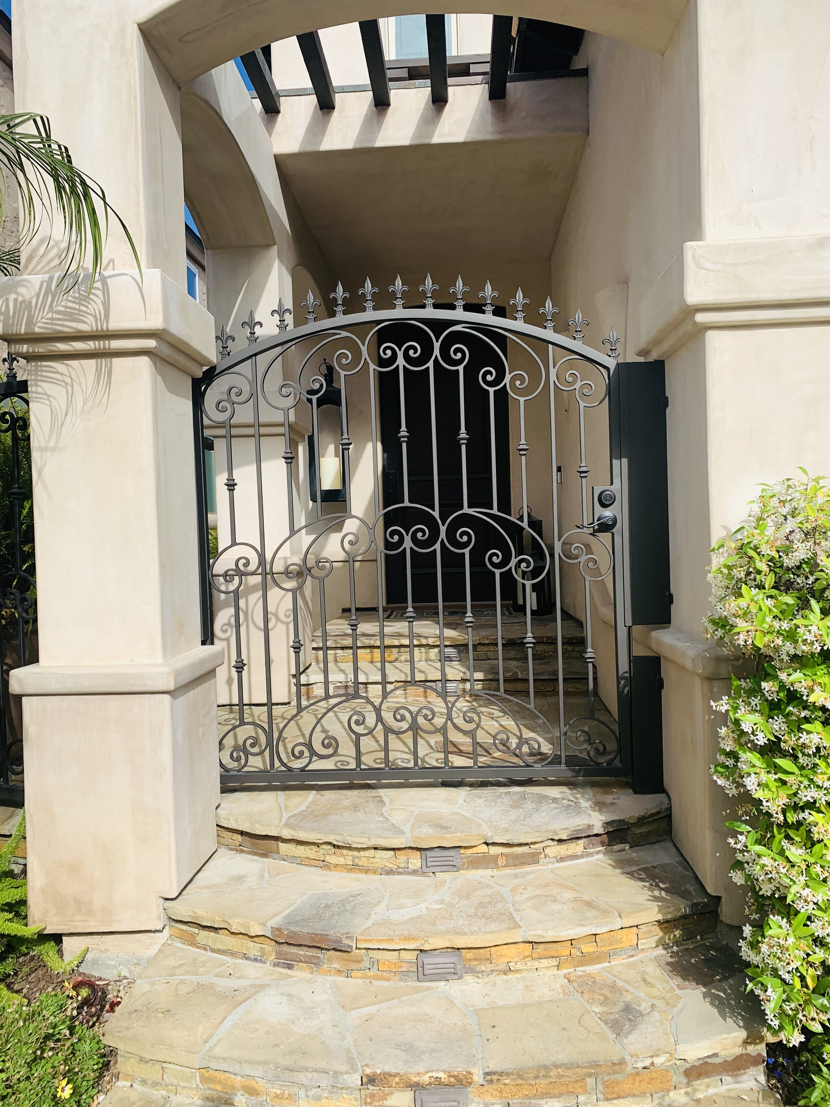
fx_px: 831
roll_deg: +2.8
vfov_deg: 67.3
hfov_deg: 53.1
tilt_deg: +3.0
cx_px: 415
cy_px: 554
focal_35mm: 26
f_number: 1.8
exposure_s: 1/2160
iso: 25
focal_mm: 4.25
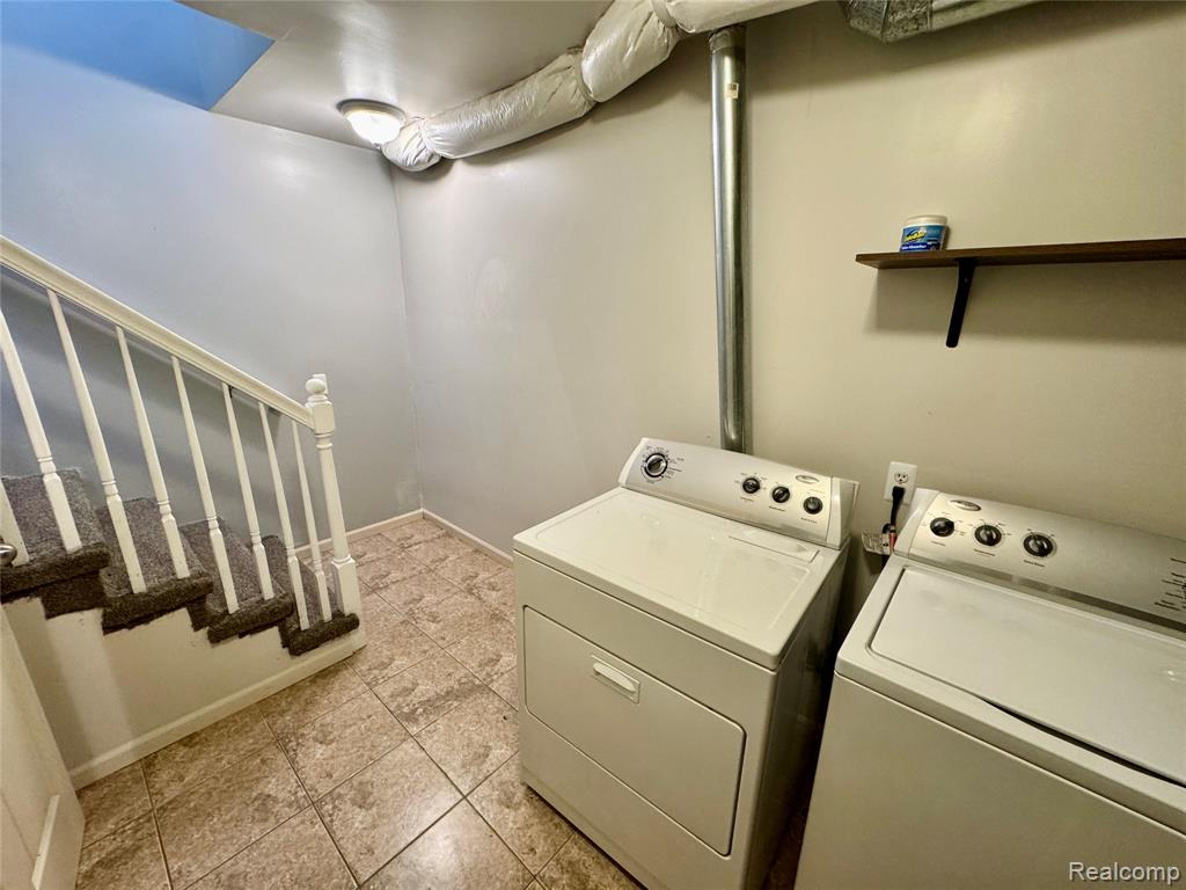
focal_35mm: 14
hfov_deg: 102.1
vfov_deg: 85.7
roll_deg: -0.7
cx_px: 593
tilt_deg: -16.5
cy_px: 445
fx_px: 480
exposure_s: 1/60
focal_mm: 2.22
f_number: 2.2
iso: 250
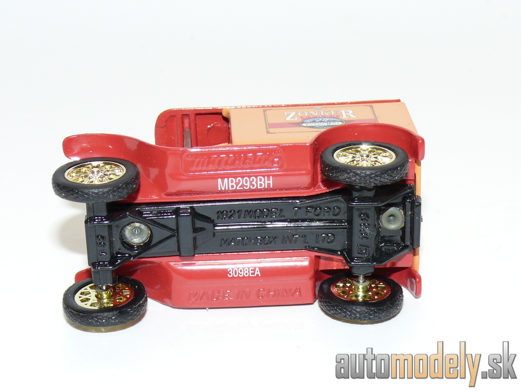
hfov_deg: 20.7
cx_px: 260
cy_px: 196
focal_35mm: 95
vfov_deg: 15.6
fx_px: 1430
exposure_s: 1/30
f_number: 4
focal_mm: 13
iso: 100
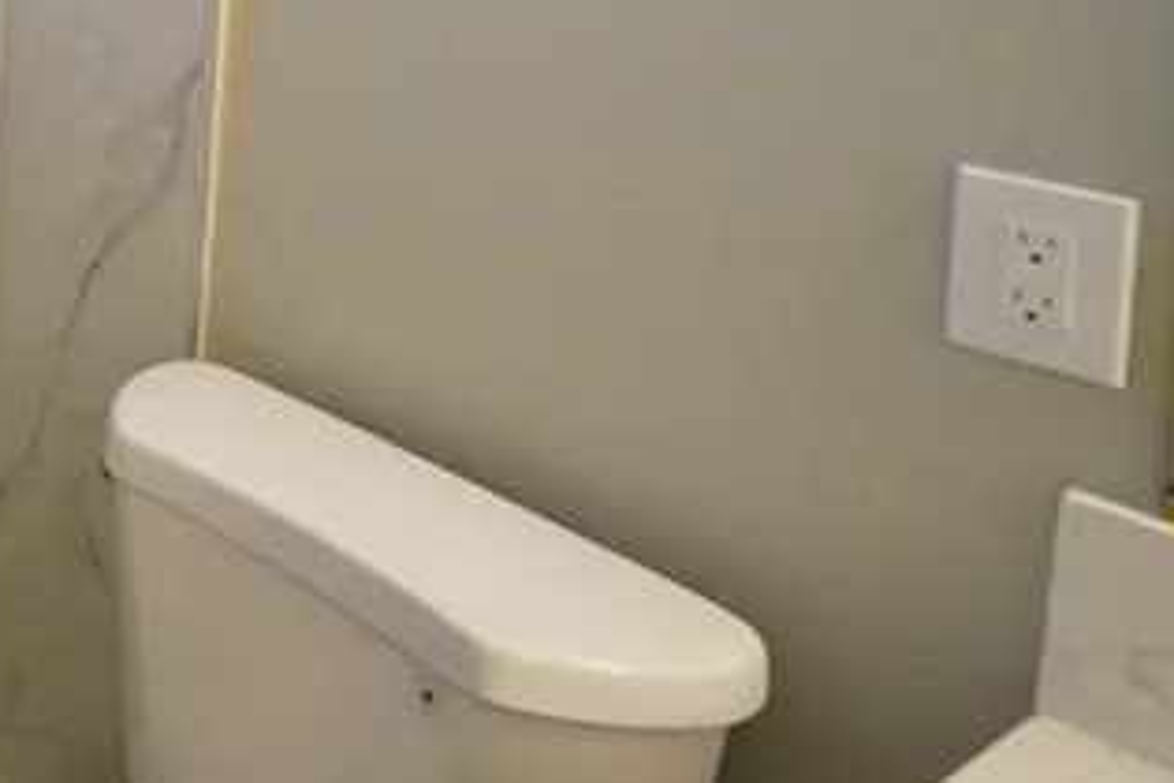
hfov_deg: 28.2
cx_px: -641
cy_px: -188
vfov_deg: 28.9
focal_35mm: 39
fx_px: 1272
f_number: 8
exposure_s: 1/125
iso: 6400
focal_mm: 12
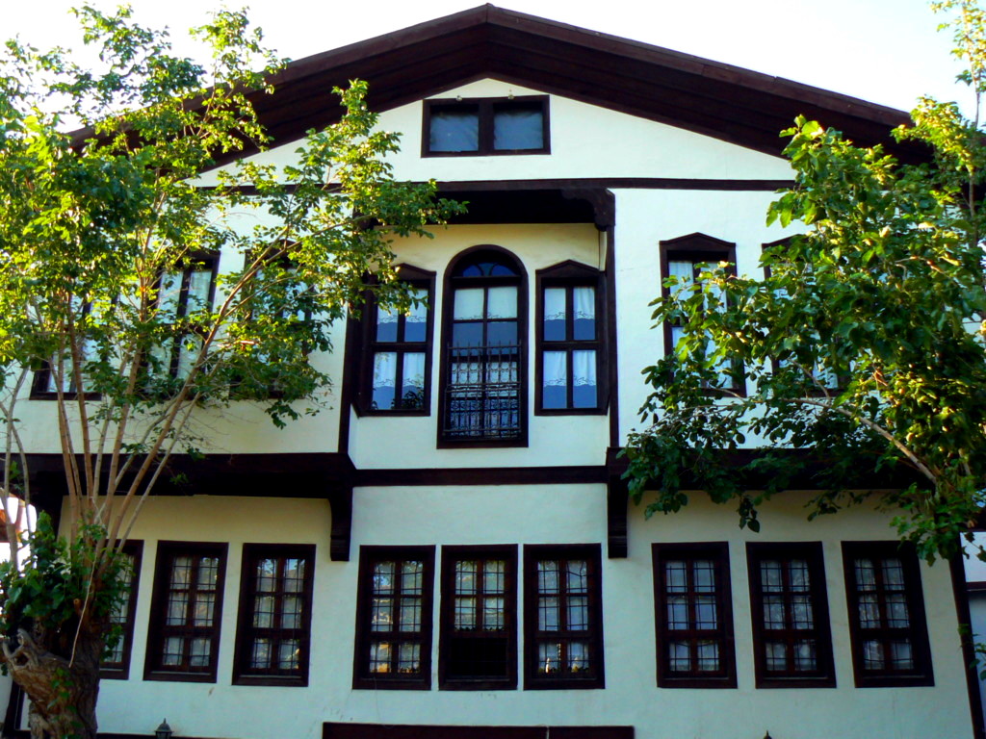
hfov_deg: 49.0
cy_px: 370
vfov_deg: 37.7
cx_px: 493
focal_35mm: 38
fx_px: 1082
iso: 100
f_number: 4.5
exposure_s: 1/100
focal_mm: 6
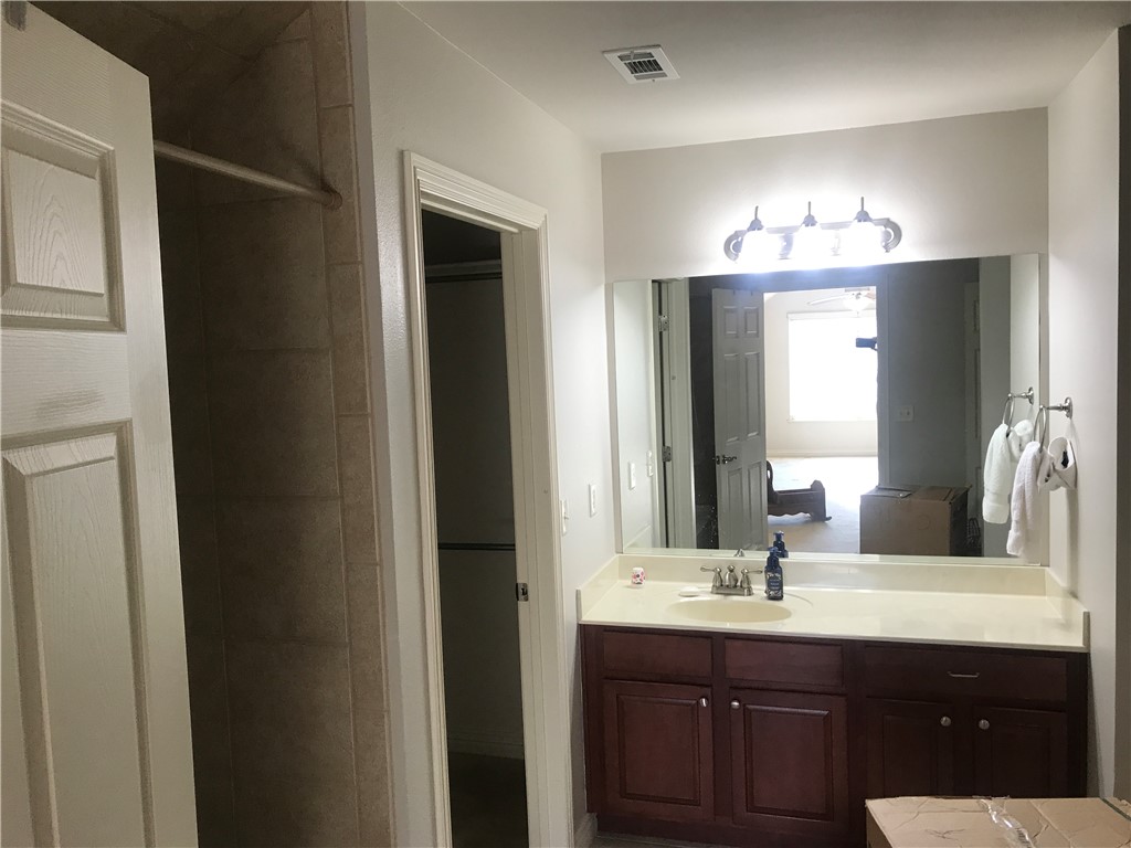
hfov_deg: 63.4
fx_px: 915
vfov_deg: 49.7
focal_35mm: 28
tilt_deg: -5.4
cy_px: 424
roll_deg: +3.9
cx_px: 566
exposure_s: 1/40
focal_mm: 3.99
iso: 25
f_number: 1.8
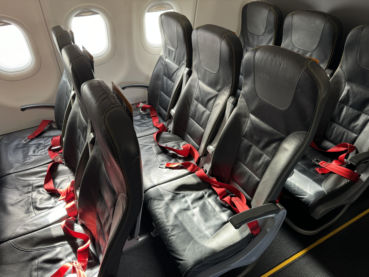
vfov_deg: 56.8
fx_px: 256
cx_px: 184
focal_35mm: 24
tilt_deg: -34.5
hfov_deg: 71.6
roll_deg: +3.7
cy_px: 138
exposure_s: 1/91
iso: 200
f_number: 1.78
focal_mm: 6.76
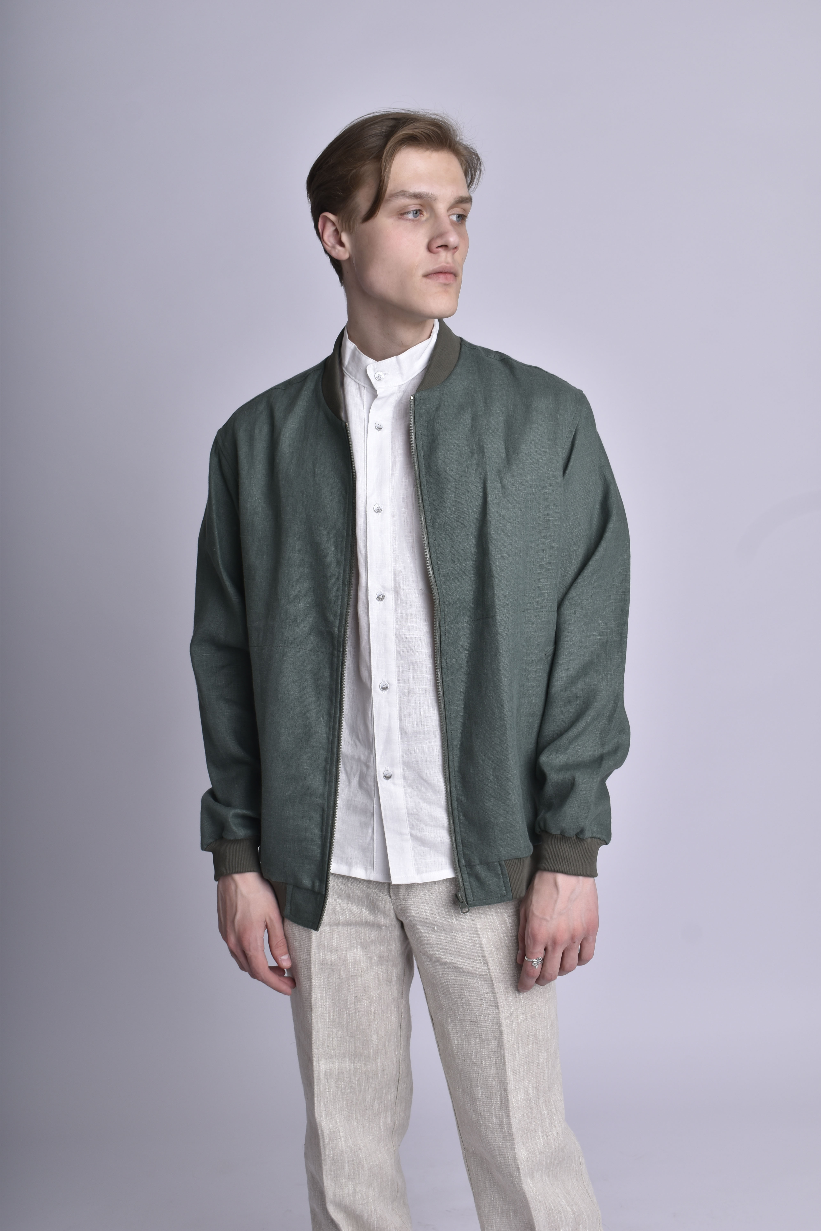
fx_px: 1642
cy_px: 616
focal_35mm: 48
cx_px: 410
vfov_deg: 41.1
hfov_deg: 28.1
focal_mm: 32
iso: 100
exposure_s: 1/200
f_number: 9
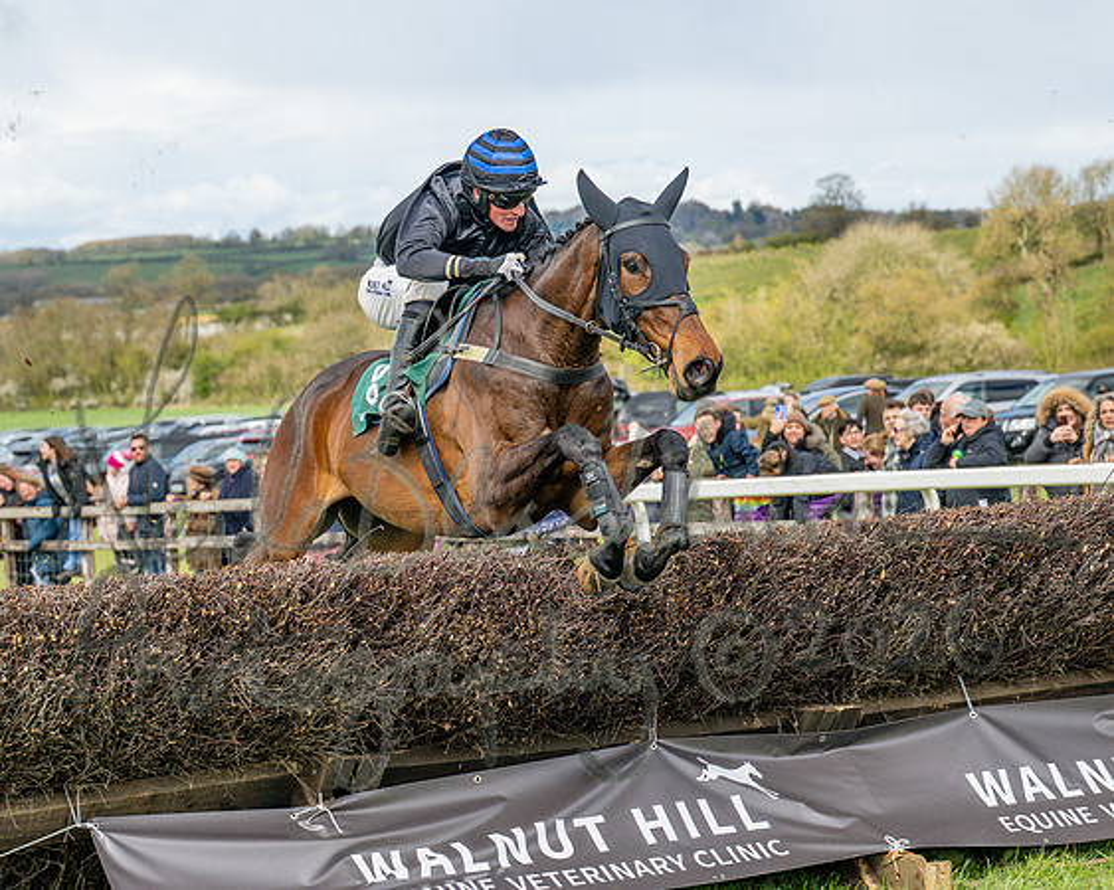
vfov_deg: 13.0
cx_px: 561
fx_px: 3899
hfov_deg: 16.3
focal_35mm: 118
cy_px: 445
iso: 400
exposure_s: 1/2500
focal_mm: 70
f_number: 4
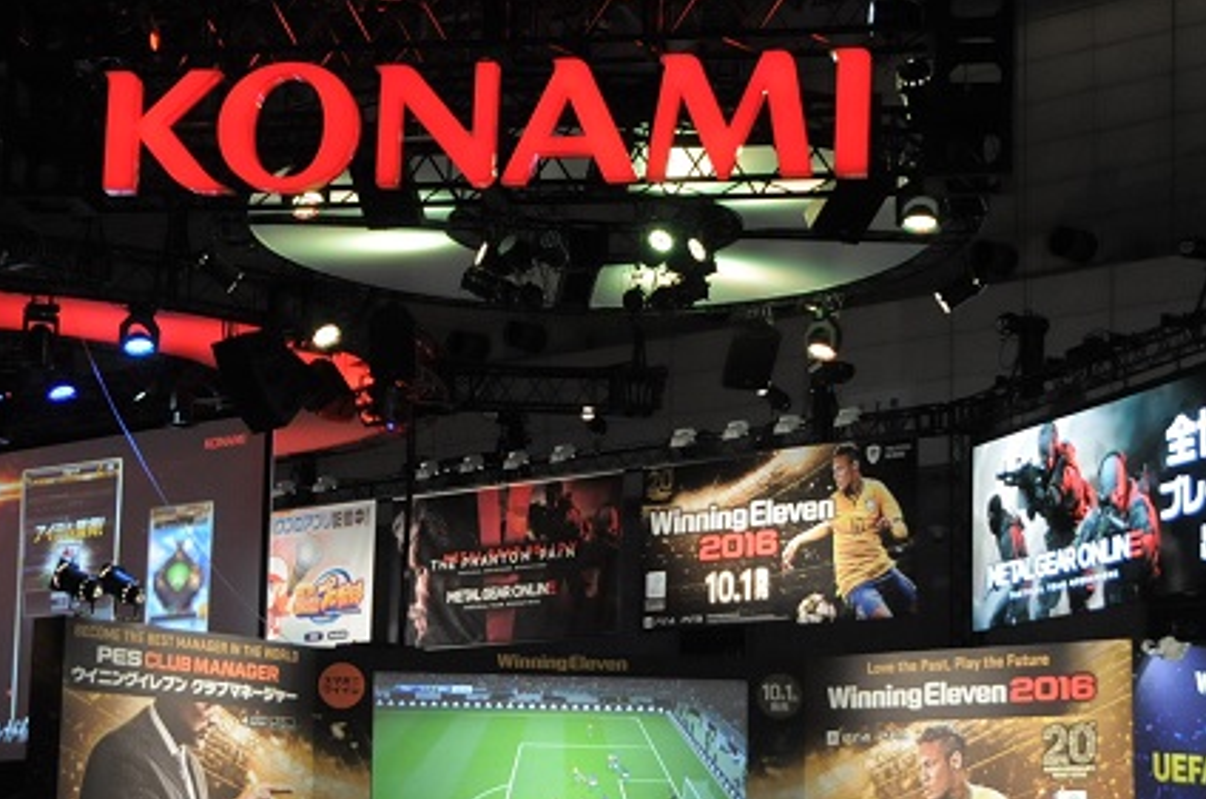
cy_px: 466
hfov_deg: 34.5
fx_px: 1939
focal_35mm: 58
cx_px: 540
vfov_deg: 23.3
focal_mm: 32
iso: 1250
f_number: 4.2
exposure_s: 1/100
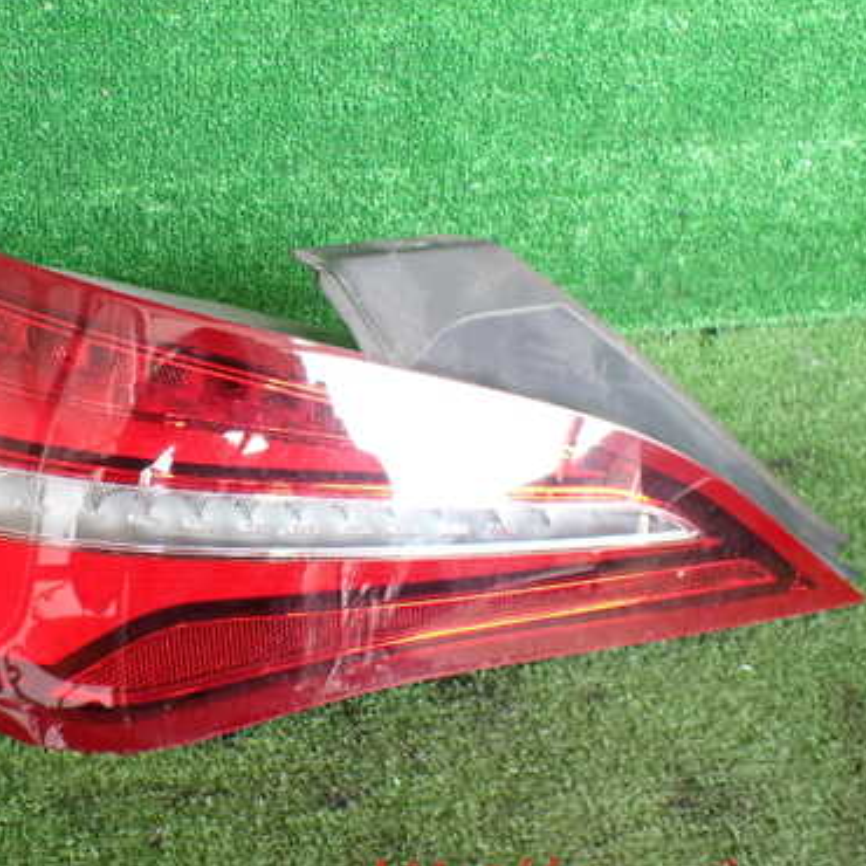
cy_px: 386
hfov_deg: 38.1
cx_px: 204
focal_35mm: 43
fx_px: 1217
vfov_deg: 39.1
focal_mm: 5.4
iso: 500
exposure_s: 1/125
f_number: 2.3
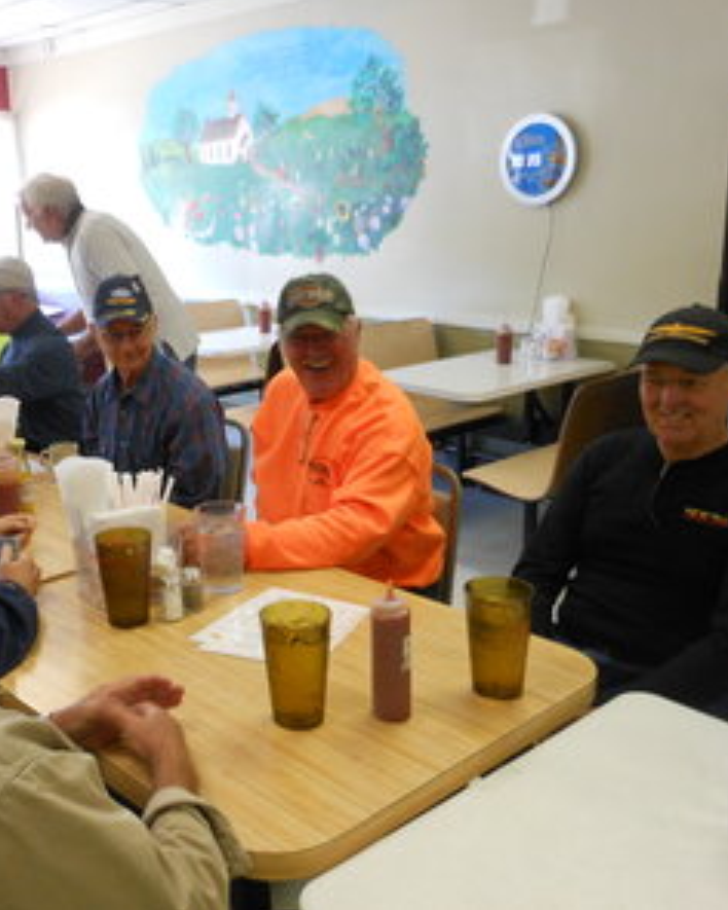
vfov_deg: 49.1
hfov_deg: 39.8
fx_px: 997
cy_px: 453
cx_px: 259
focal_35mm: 37
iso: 250
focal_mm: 5
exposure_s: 1/30
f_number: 3.7
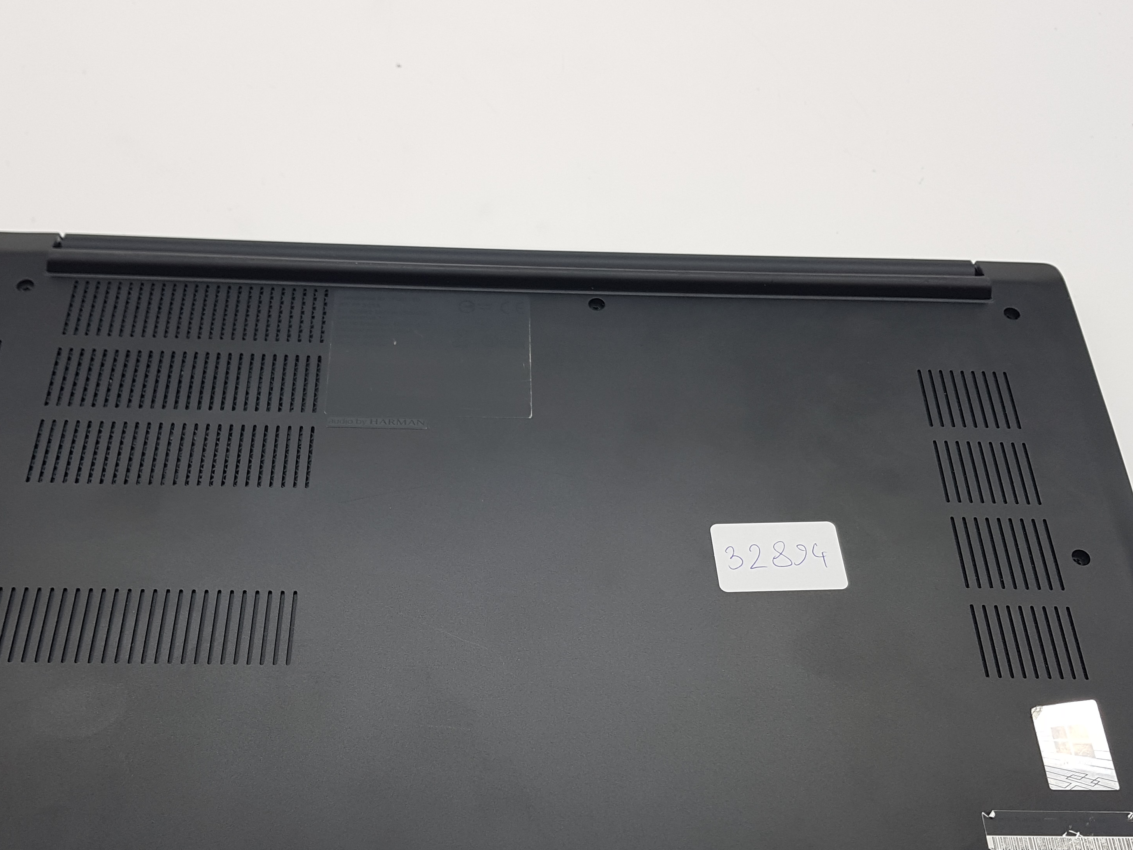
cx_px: 524
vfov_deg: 39.2
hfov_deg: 51.3
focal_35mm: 36
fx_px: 1178
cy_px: 565
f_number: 1.7
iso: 40
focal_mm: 4.2
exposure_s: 1/155
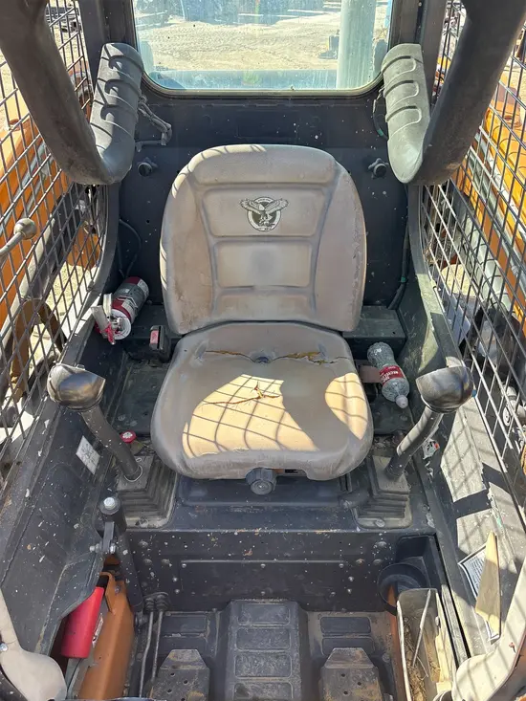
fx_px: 527
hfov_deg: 53.1
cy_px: 350
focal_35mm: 26
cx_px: 263
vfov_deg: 67.3
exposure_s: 1/384
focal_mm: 5.96
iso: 50
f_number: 1.6
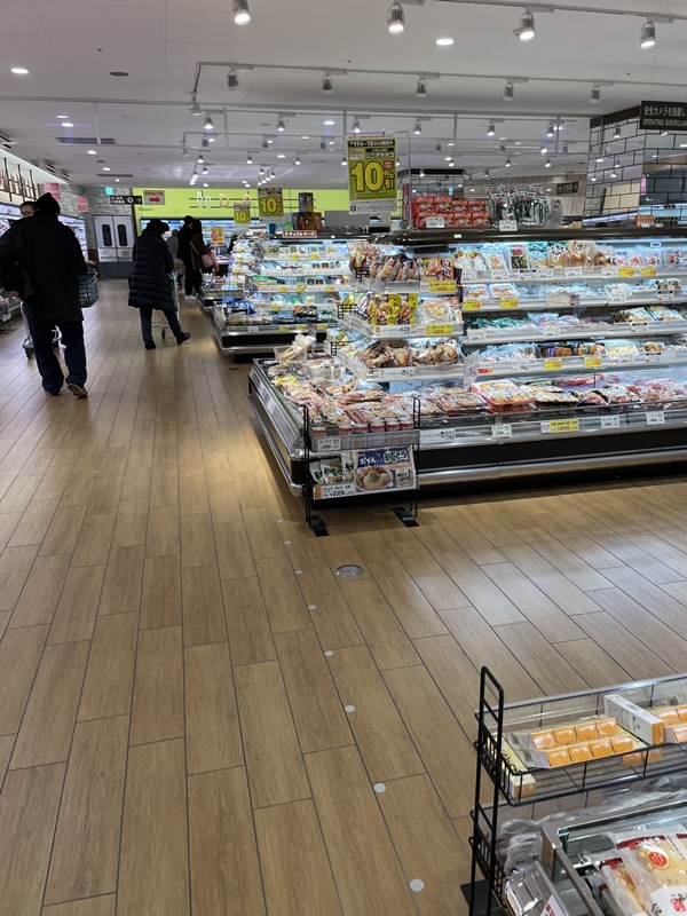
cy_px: 458
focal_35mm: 26
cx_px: 344
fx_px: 688
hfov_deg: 53.1
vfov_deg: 67.3
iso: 40
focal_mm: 4.2
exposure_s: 1/100
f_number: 1.6
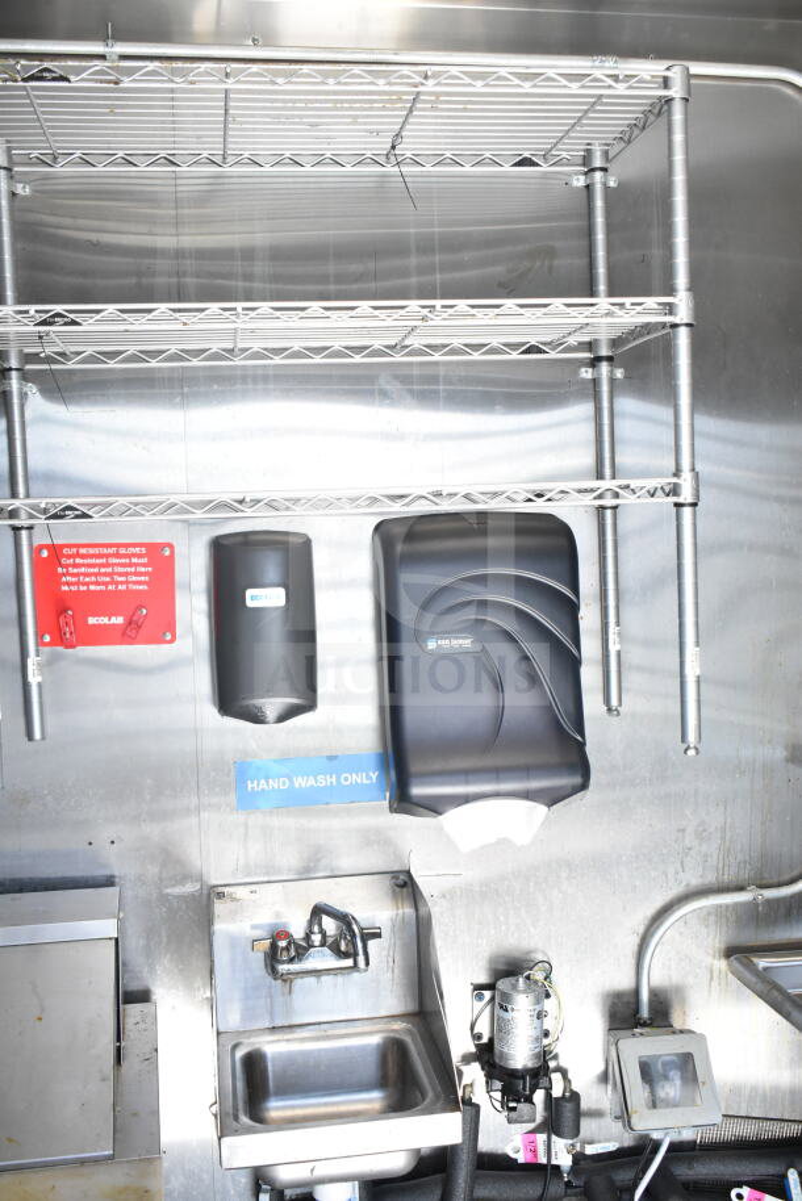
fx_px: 1202
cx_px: 401
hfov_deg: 36.9
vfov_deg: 53.1
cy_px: 600
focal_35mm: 36
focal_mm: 24
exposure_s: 1/100
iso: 1600
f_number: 5
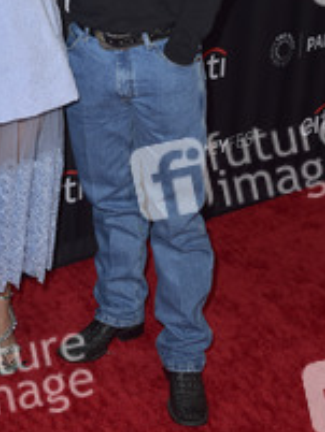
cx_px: 46
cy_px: 62
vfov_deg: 28.1
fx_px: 838
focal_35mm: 67
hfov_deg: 21.6
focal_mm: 35
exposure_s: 1/200
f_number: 6.3
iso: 320
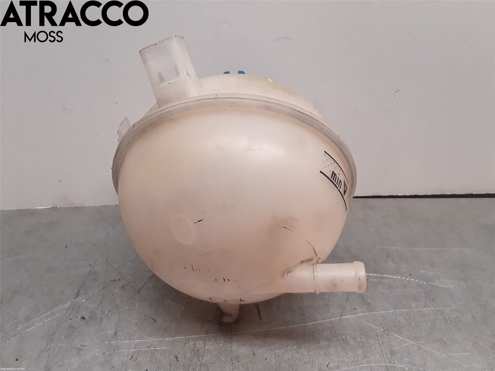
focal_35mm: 28
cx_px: 248
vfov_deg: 49.7
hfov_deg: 63.4
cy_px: 186
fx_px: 400
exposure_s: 1/163
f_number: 1.9
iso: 100
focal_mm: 2.91
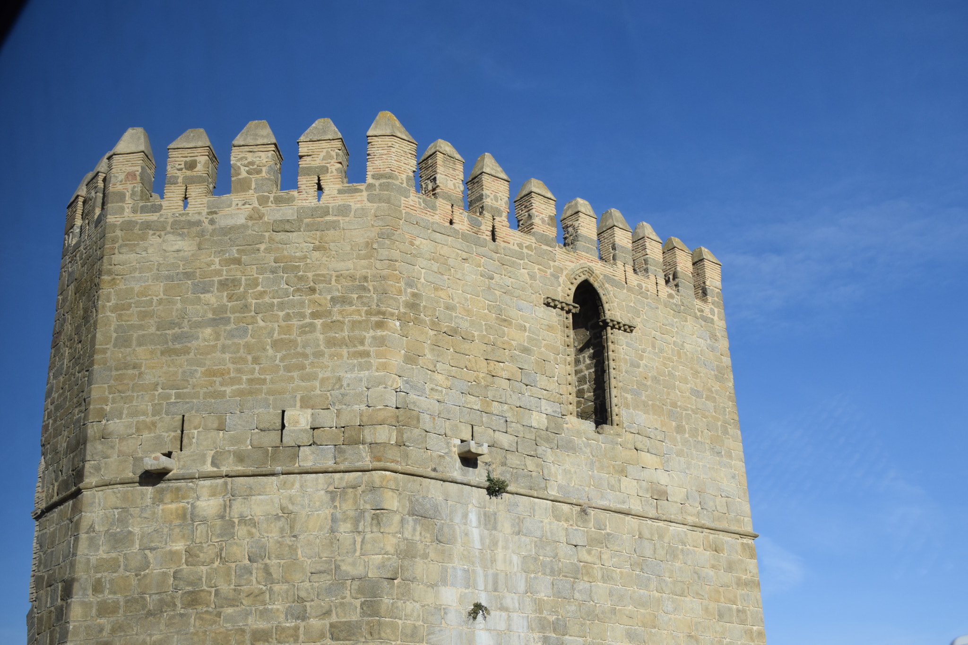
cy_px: 322
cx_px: 484
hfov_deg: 46.4
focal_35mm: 42
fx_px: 1129
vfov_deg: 31.9
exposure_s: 1/250
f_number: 8
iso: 320
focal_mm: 28
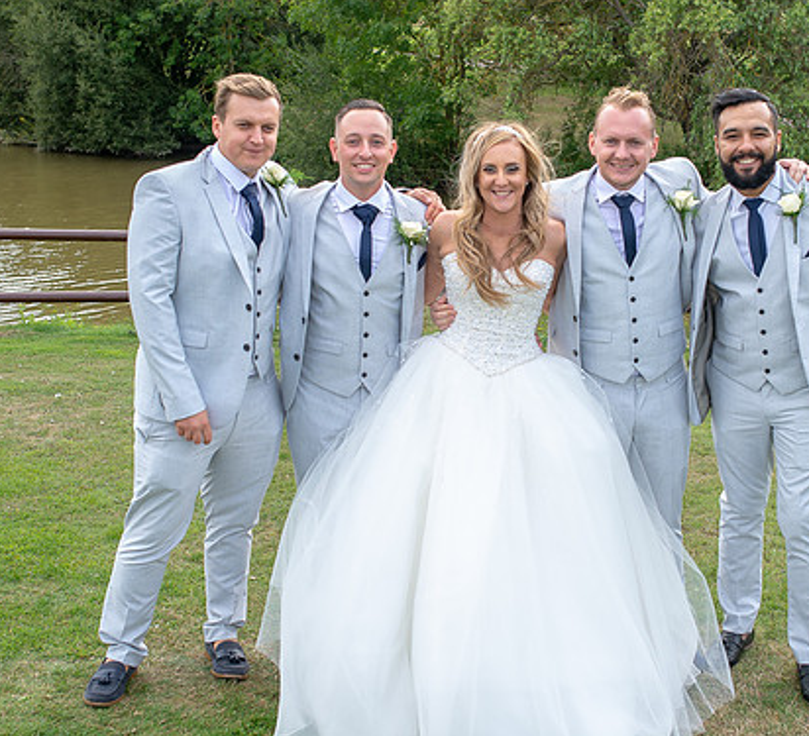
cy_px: 349
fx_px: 1289
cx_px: 475
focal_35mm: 51
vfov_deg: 31.9
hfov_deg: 34.7
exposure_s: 1/200
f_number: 4
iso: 100
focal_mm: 35
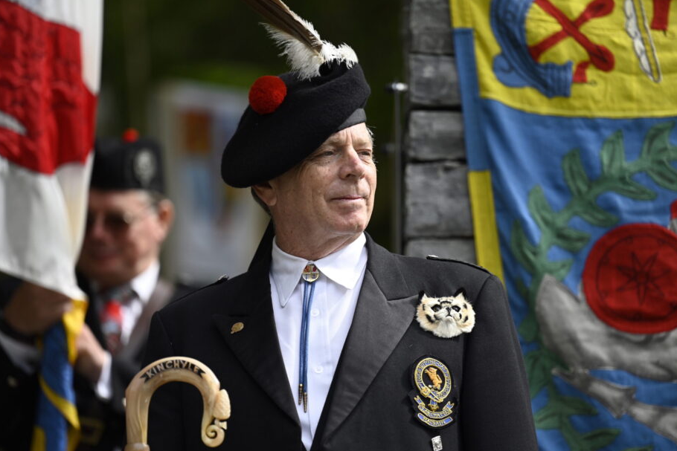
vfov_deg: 6.1
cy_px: 240
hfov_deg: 9.1
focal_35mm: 225
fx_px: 4232
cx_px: 353
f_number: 2.8
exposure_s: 1/1600
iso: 200
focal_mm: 200
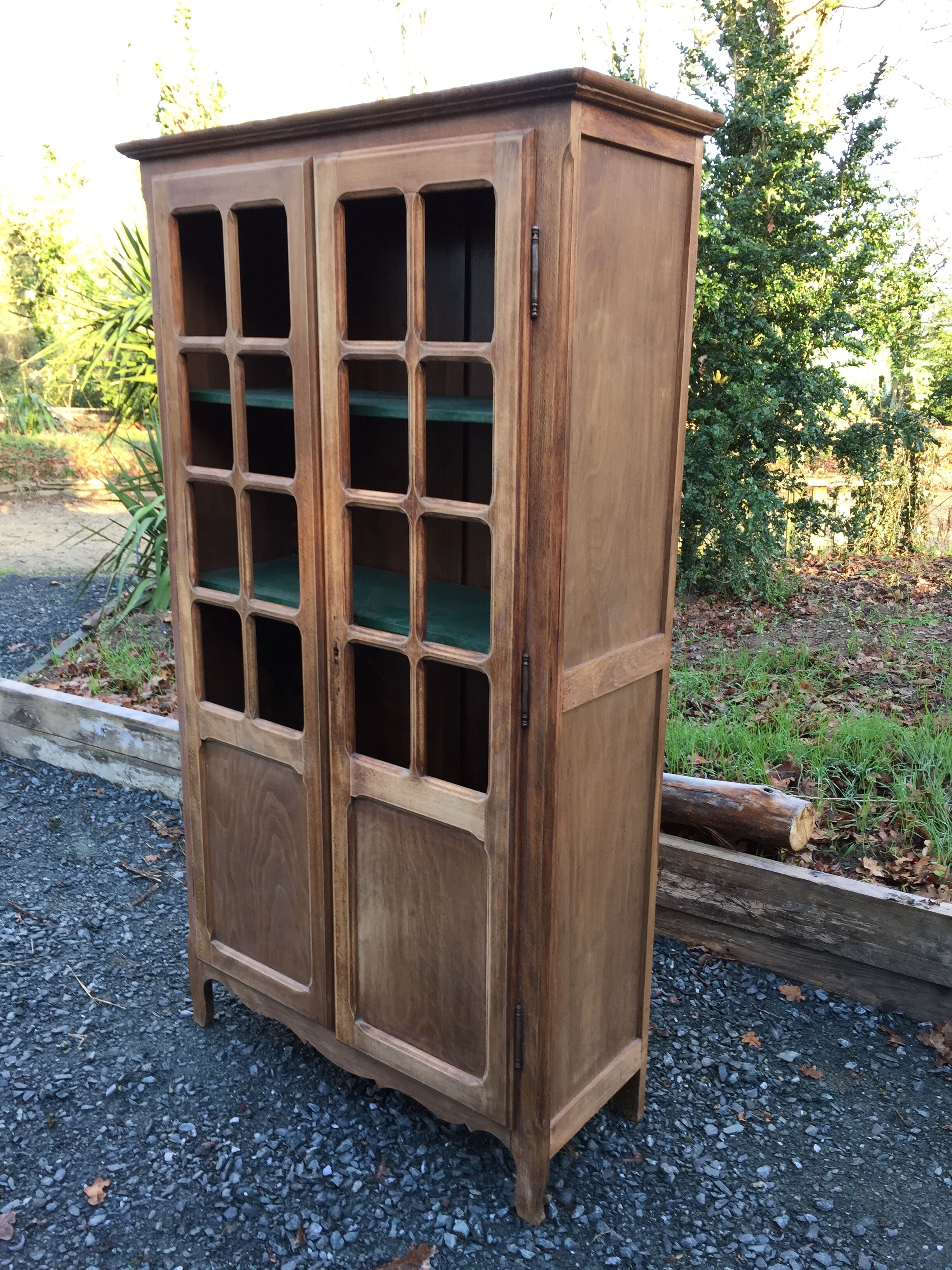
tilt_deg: -13.9
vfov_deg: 61.7
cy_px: 635
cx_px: 476
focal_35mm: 29
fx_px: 1063
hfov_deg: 48.2
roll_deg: +1.0
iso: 40
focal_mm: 4.15
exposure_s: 1/50
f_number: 2.2
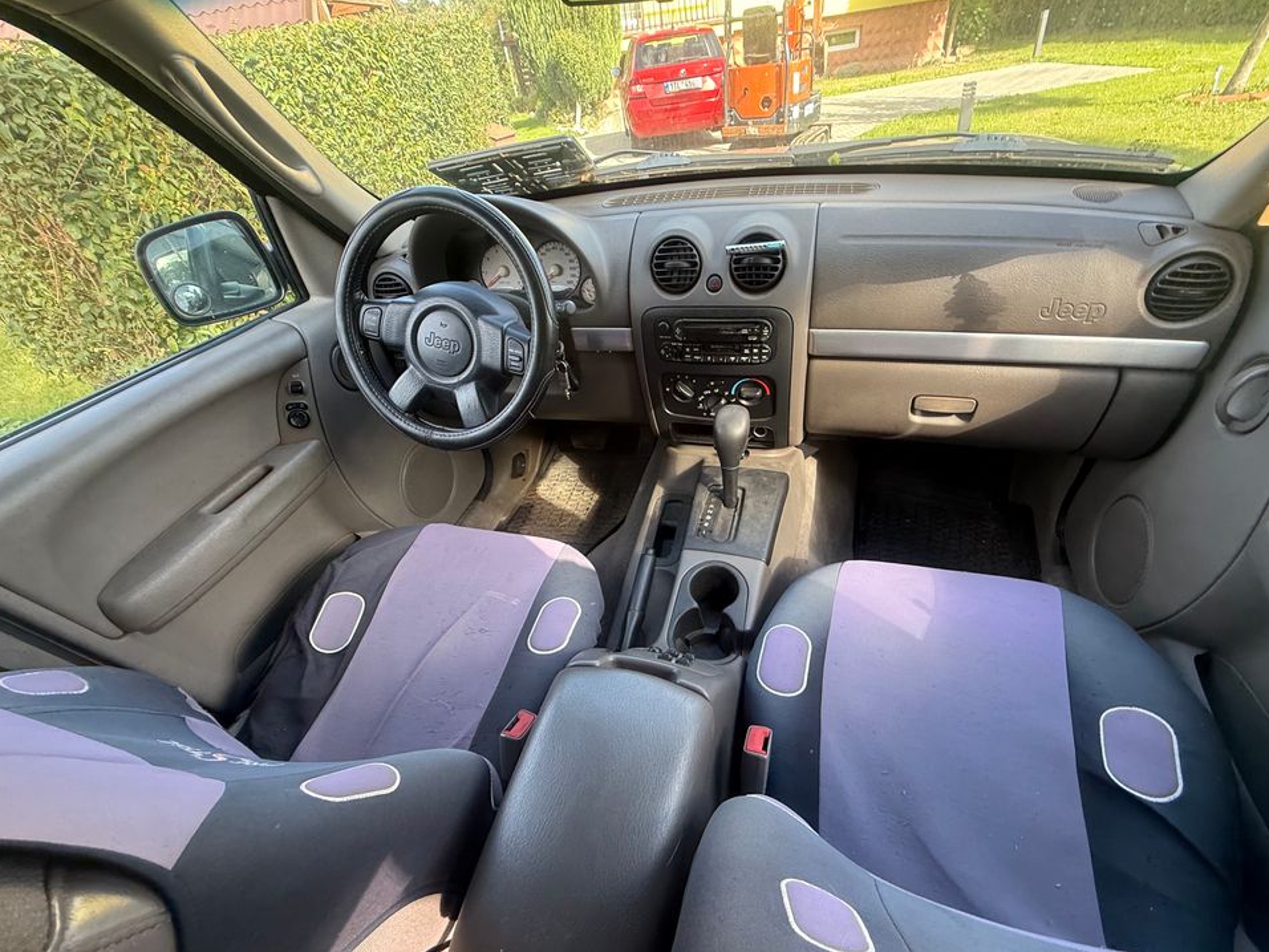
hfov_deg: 98.1
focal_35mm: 15
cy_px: 486
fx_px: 550
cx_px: 670
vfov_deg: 81.7
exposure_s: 1/99
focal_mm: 2.22
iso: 125
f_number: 2.2
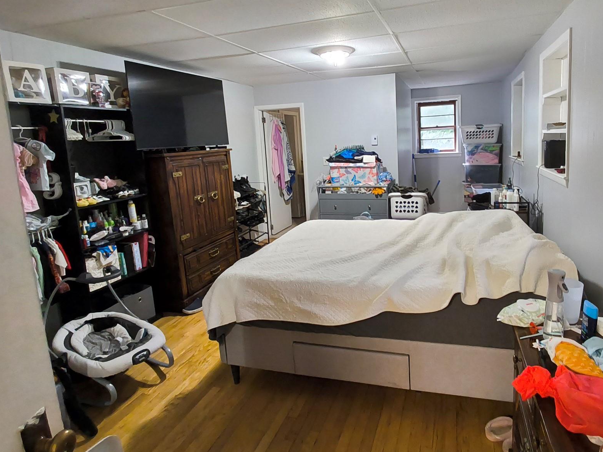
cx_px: 357
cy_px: 195
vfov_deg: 63.2
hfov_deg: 78.2
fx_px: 366
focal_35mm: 21
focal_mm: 1.46
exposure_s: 1/30
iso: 320
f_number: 2.2
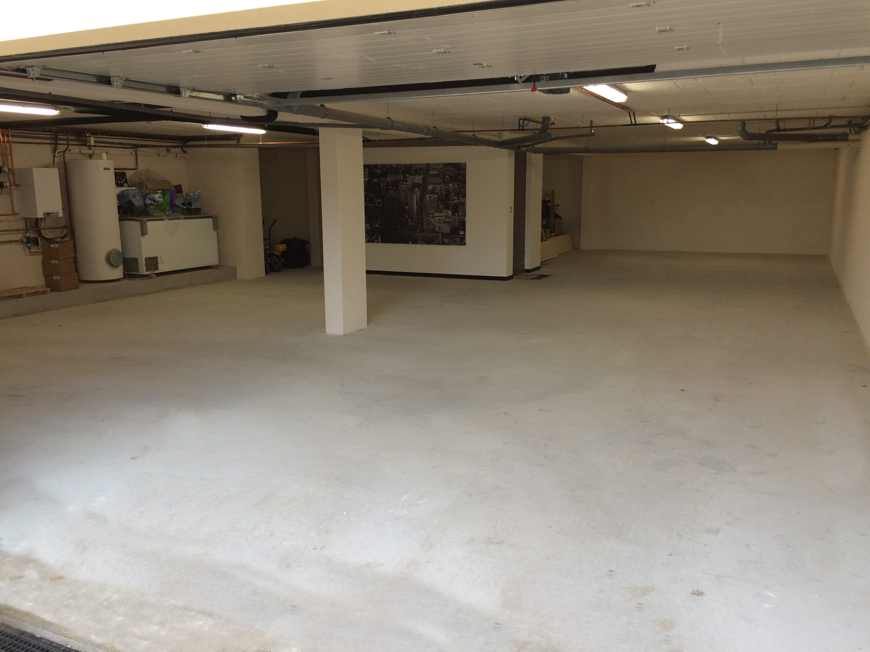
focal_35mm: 29
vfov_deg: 48.2
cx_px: 435
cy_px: 326
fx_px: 729
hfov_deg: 61.7
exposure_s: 1/50
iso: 40
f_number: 2.2
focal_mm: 4.15
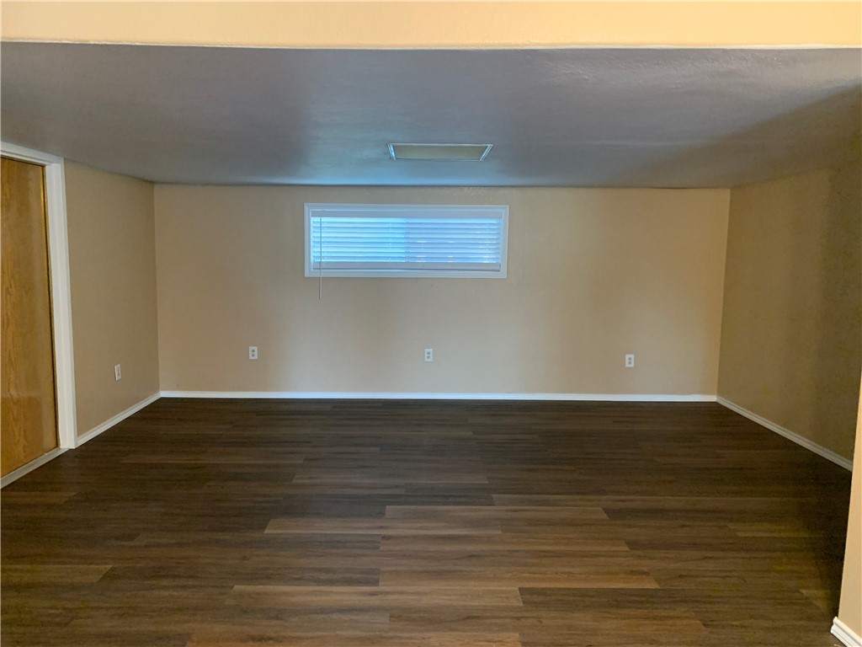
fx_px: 647
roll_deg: +0.0
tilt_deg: -6.6
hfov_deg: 67.3
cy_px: 324
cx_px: 431
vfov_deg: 53.1
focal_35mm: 26
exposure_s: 1/30
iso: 500
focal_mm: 4.25
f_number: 1.8
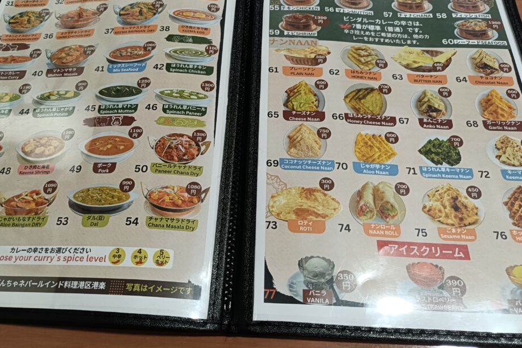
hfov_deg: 63.6
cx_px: 241
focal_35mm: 29
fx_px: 420
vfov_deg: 44.7
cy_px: 140
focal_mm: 4.7
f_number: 1.7
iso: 640
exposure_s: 1/50
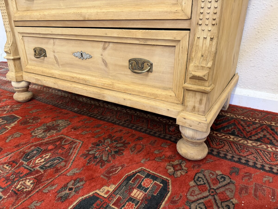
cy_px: 104
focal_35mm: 24
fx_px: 193
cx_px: 139
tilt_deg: -23.1
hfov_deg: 71.6
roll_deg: +0.8
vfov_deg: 56.8
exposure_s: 1/50
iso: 200
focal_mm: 6.76
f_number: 1.78
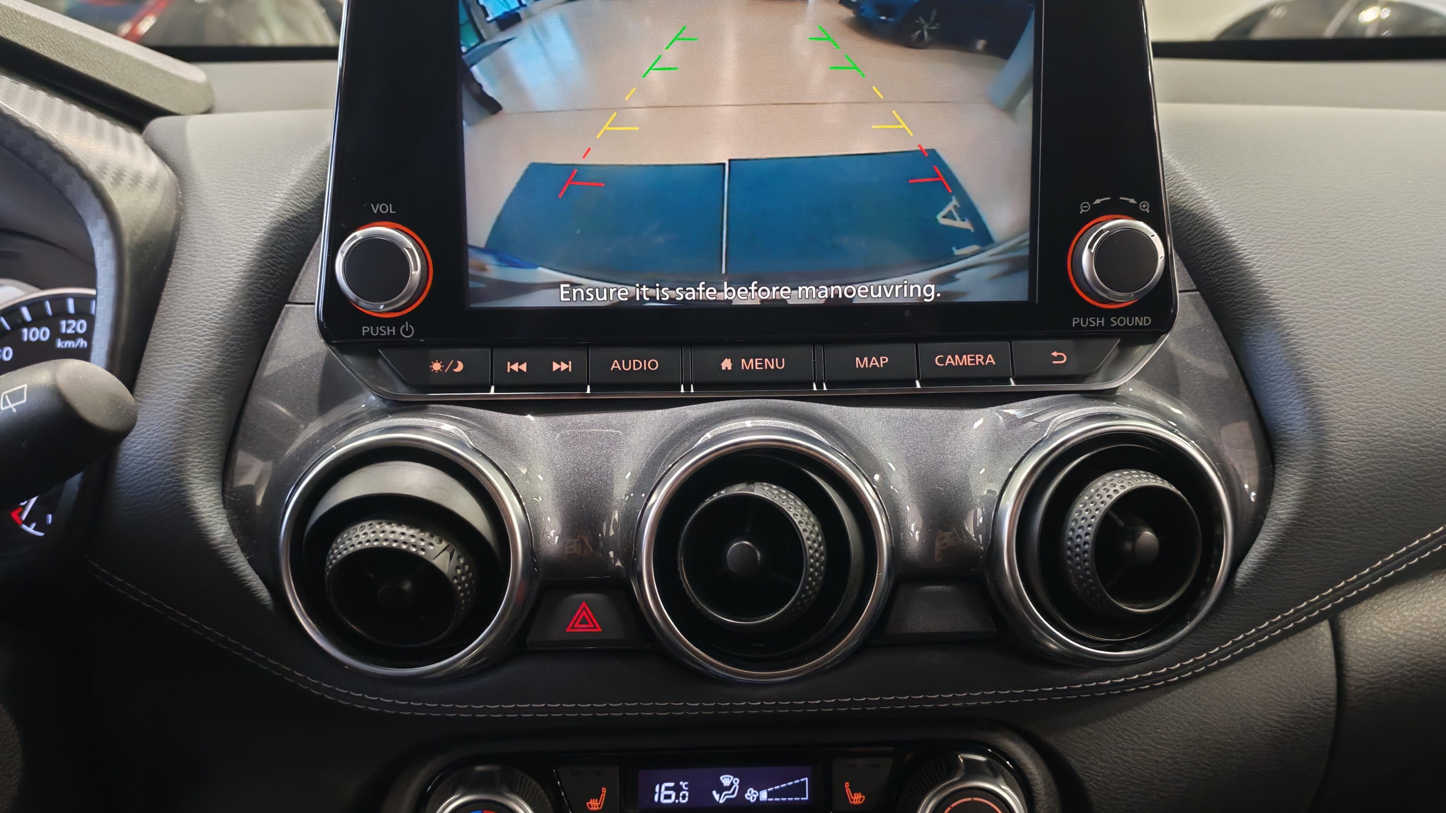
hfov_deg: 55.3
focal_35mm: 36
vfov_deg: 32.8
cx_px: 723
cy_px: 421
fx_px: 1380
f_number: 1.9
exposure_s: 1/50
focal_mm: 6.12
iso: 809
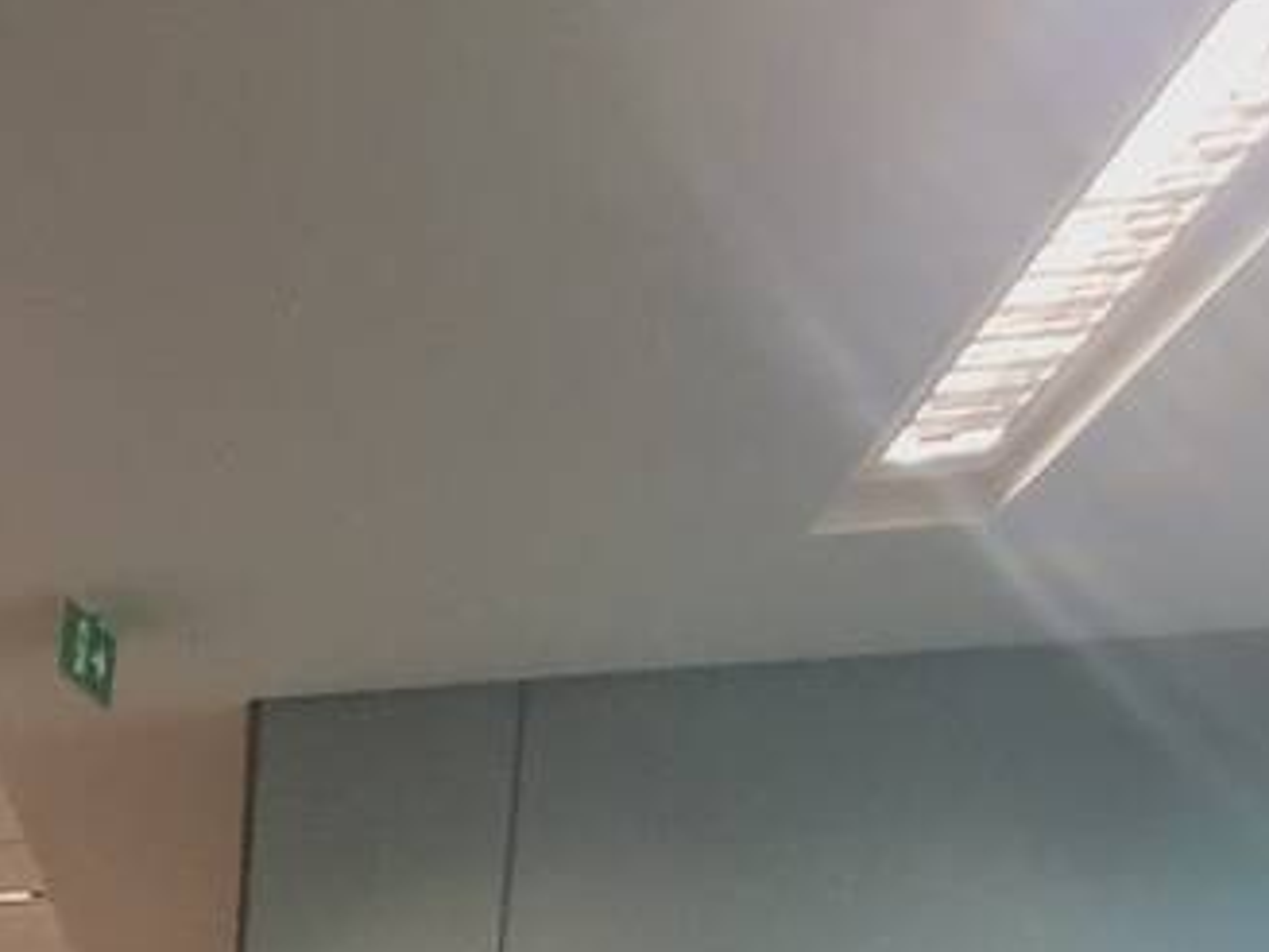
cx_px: -503
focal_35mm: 57
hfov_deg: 26.8
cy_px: 1633
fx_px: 2090
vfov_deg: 20.0
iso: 160
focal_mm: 1.74
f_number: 2.2
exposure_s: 1/60
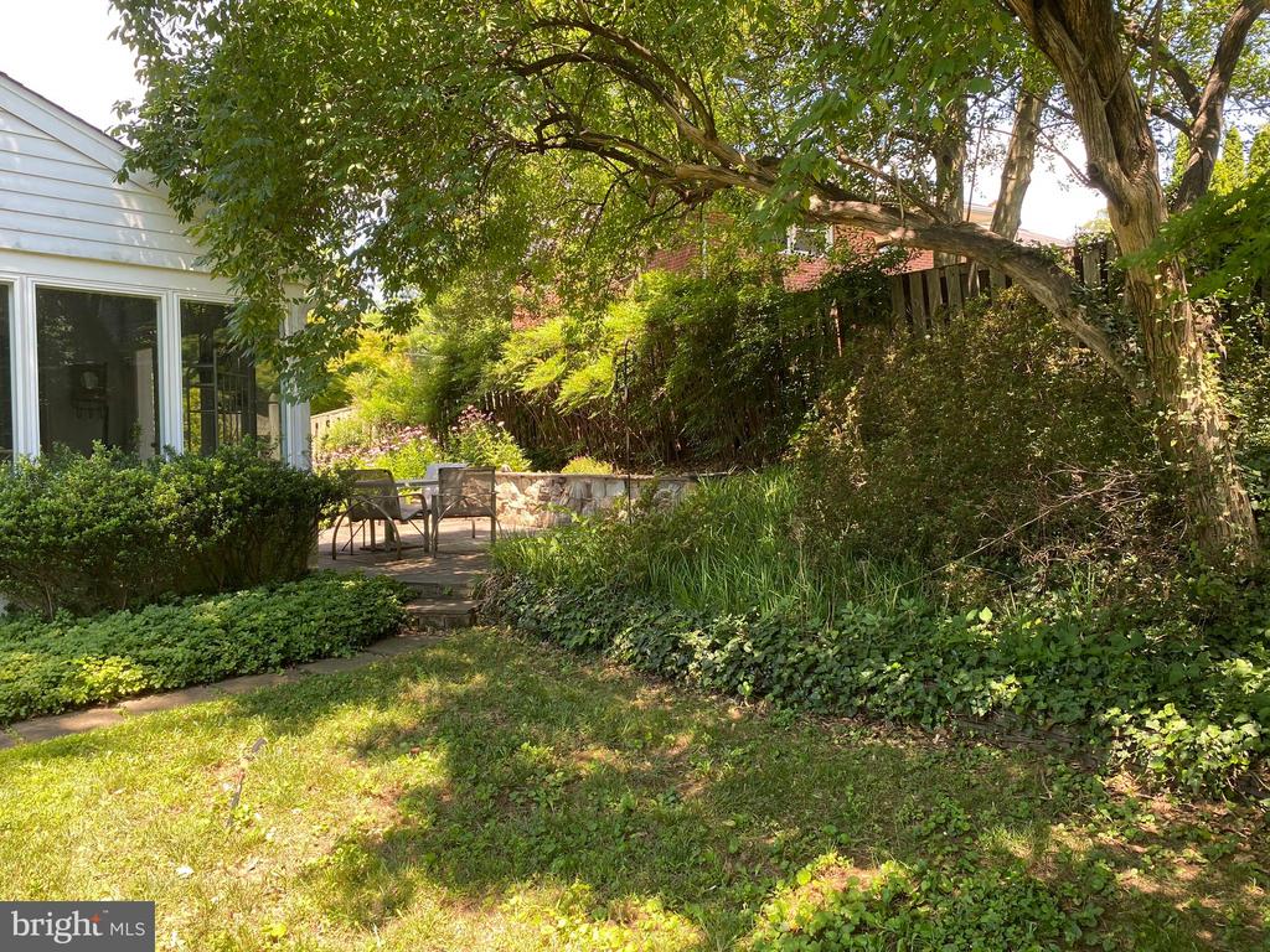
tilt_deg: -0.4
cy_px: 476
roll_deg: +1.8
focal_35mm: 26
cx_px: 635
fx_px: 954
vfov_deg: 53.1
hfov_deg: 67.3
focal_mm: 4.25
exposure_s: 1/121
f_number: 1.8
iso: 32
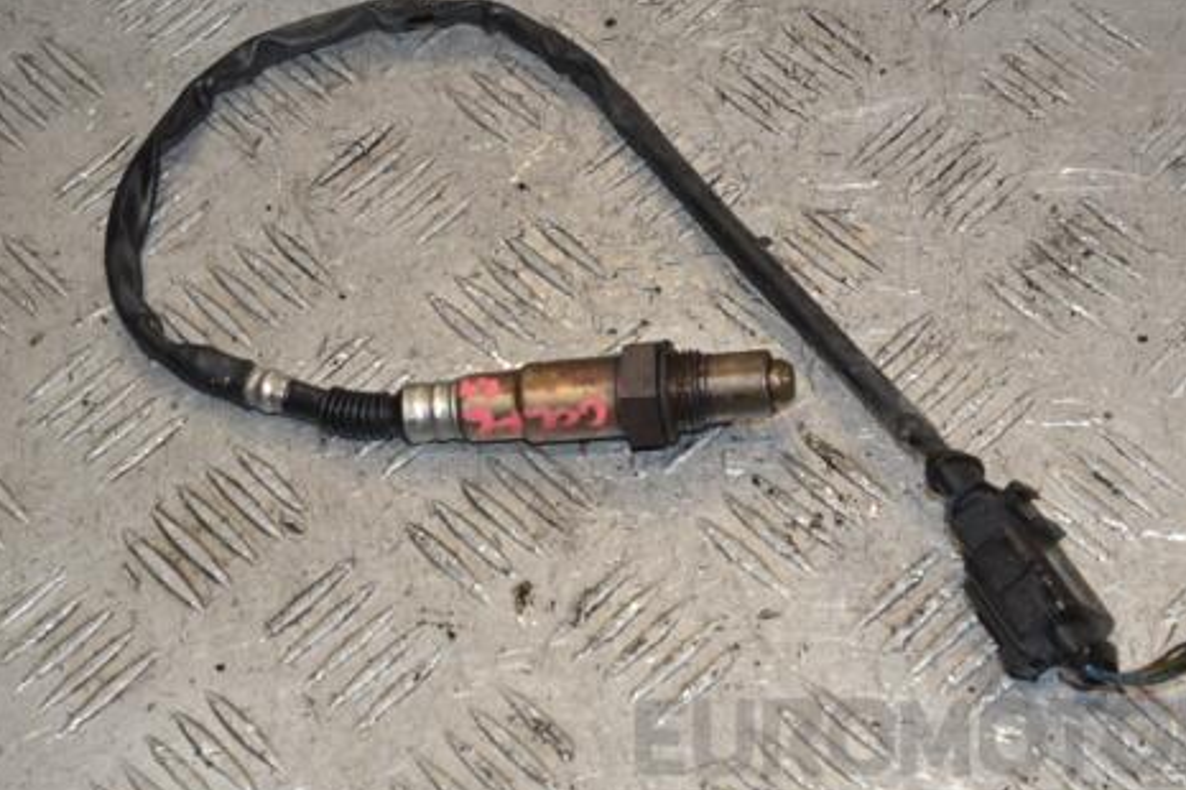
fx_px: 3064
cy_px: 398
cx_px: 587
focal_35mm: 93
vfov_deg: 14.7
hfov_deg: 21.9
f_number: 10
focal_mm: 48
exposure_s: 1/200
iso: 800
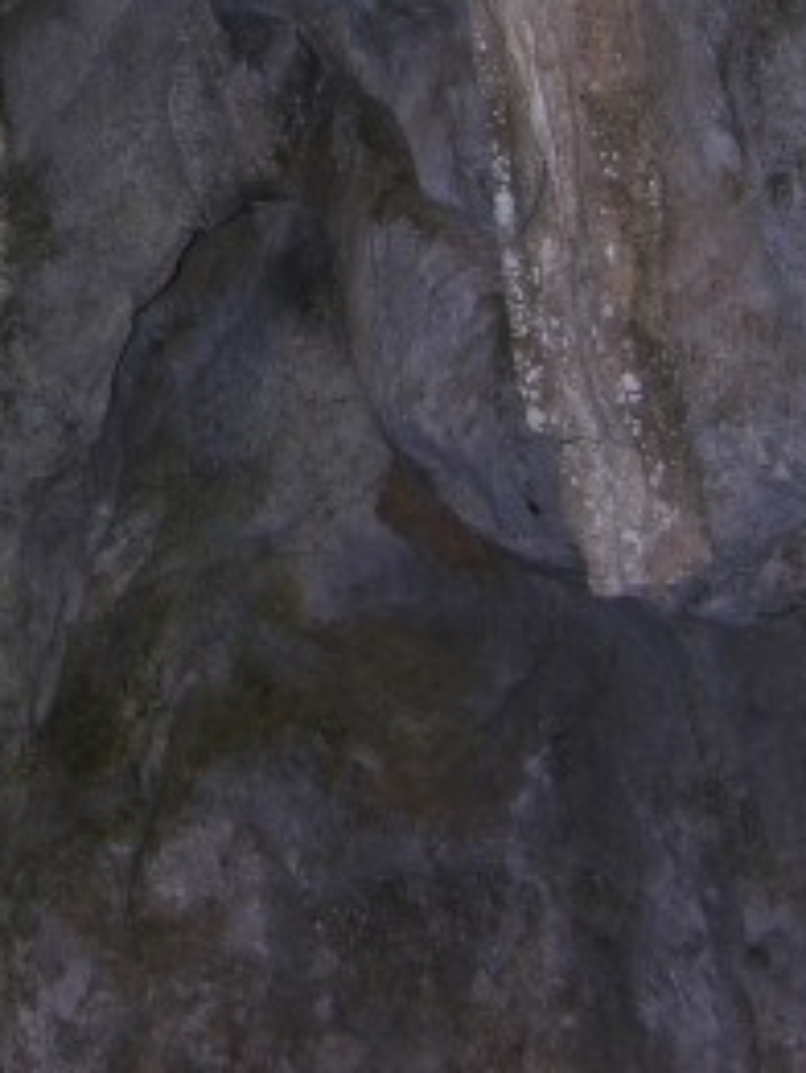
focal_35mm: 103
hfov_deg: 14.0
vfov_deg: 18.1
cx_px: -119
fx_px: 3195
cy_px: -210
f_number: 2.8
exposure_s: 1/60.1
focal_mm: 8.9
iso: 50
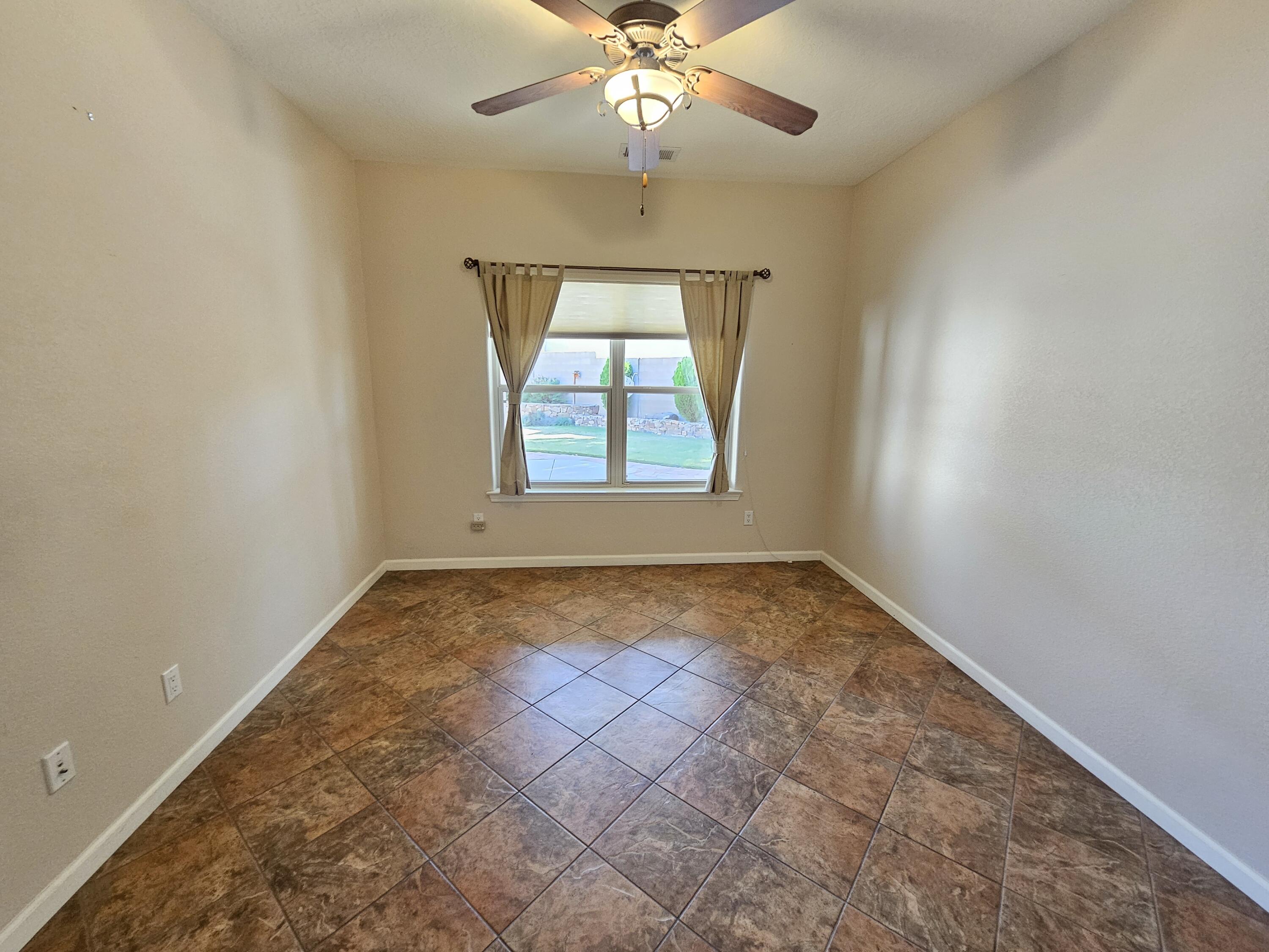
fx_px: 477
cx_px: 634
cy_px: 476
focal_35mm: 13
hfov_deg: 106.2
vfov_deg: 89.9
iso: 320
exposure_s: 1/60
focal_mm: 2.2
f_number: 2.2
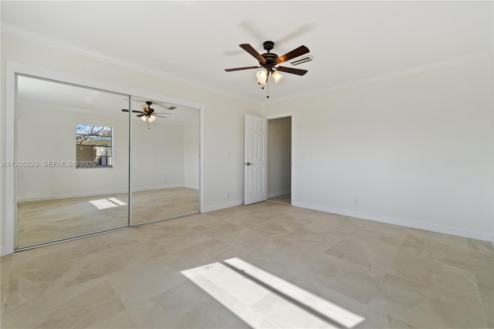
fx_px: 206
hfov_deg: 100.4
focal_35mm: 15
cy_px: 164
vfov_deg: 77.3
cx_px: 247
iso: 100
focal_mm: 10
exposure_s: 1/40
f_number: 6.3
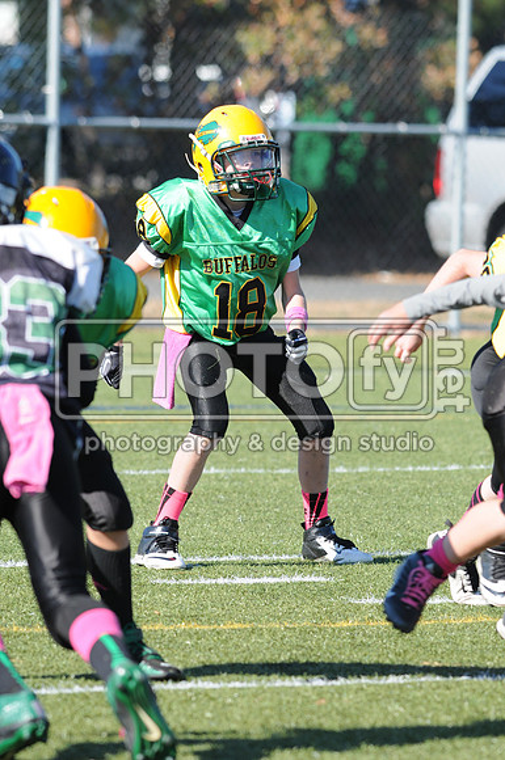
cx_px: 252
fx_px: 9496
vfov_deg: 4.6
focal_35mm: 450
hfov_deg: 3.0
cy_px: 380
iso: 200
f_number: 5.6
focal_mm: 300
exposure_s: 1/500
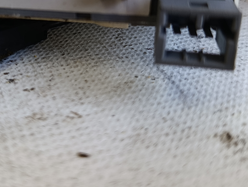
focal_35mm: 49
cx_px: 67
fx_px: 352
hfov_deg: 38.0
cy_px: 25
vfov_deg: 28.8
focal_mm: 6.11
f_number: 1.65
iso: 475
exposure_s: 1/100
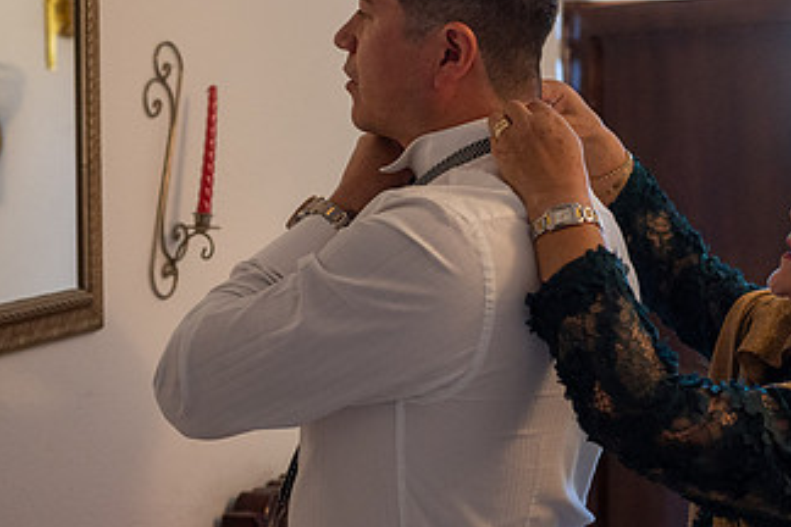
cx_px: 430
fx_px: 1406
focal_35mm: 64
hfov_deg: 31.4
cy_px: 238
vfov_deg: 21.2
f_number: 3.5
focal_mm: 35
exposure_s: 1/125
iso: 1600
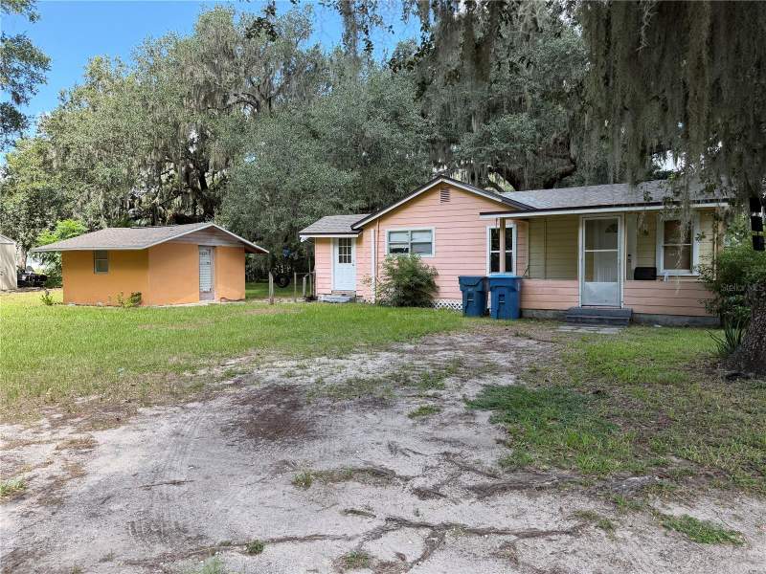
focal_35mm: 24
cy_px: 287
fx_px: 531
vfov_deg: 56.8
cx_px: 383
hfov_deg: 71.6
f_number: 1.78
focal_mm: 6.76
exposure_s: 1/813
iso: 100
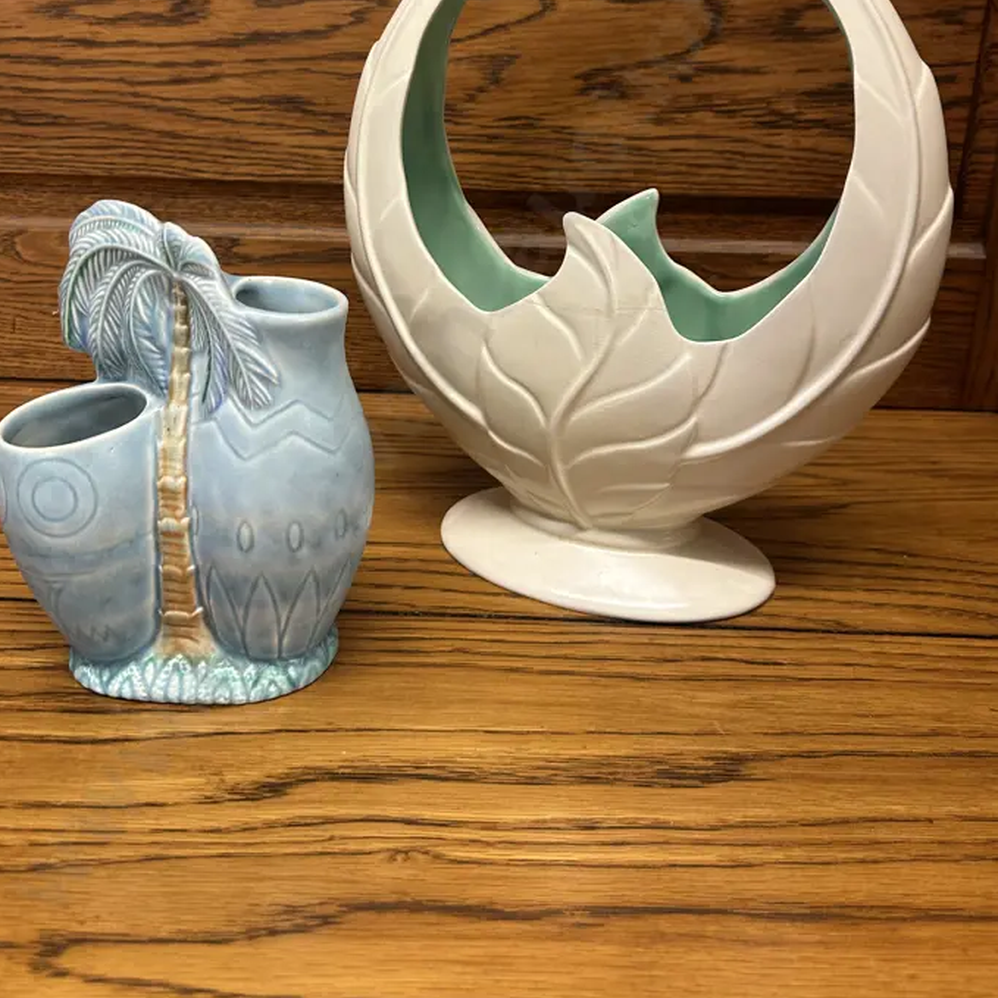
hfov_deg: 51.1
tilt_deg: -19.7
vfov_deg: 49.9
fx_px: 1044
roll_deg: -1.8
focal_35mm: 32
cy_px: 306
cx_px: 481
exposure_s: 1/50
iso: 200
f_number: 1.78
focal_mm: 6.86
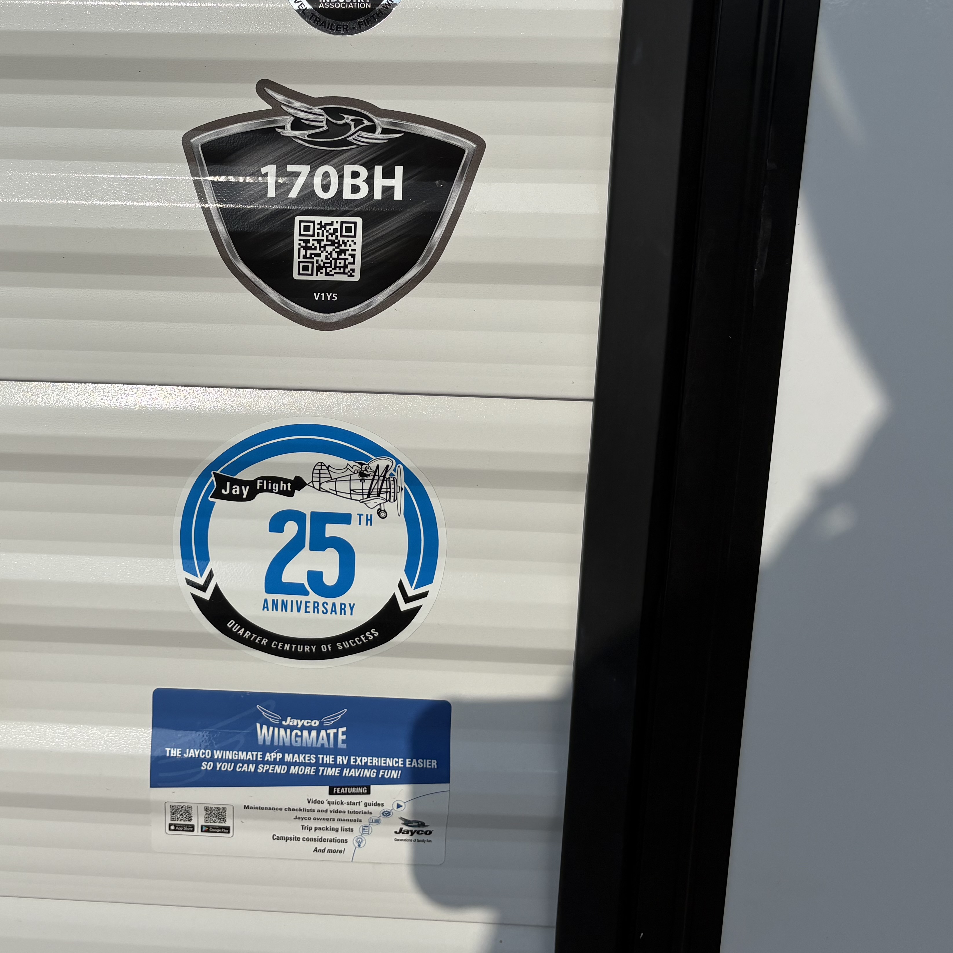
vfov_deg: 41.5
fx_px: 1246
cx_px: 234
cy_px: 349
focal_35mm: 40
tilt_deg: -11.9
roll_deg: +1.1
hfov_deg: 40.6
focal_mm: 5.96
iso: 40
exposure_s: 1/14493
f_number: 1.6
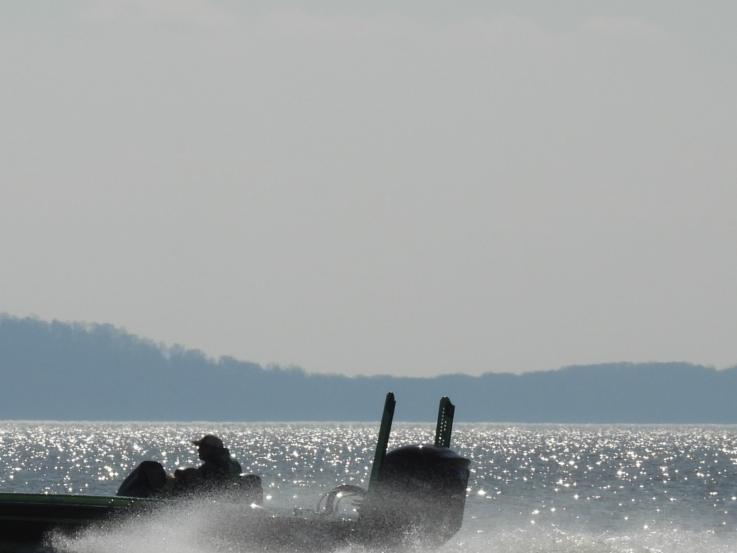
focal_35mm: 488
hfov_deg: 4.1
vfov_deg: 3.0
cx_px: 145
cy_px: 366
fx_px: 10391
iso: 100
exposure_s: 1/1600
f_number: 7.1
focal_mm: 42.8
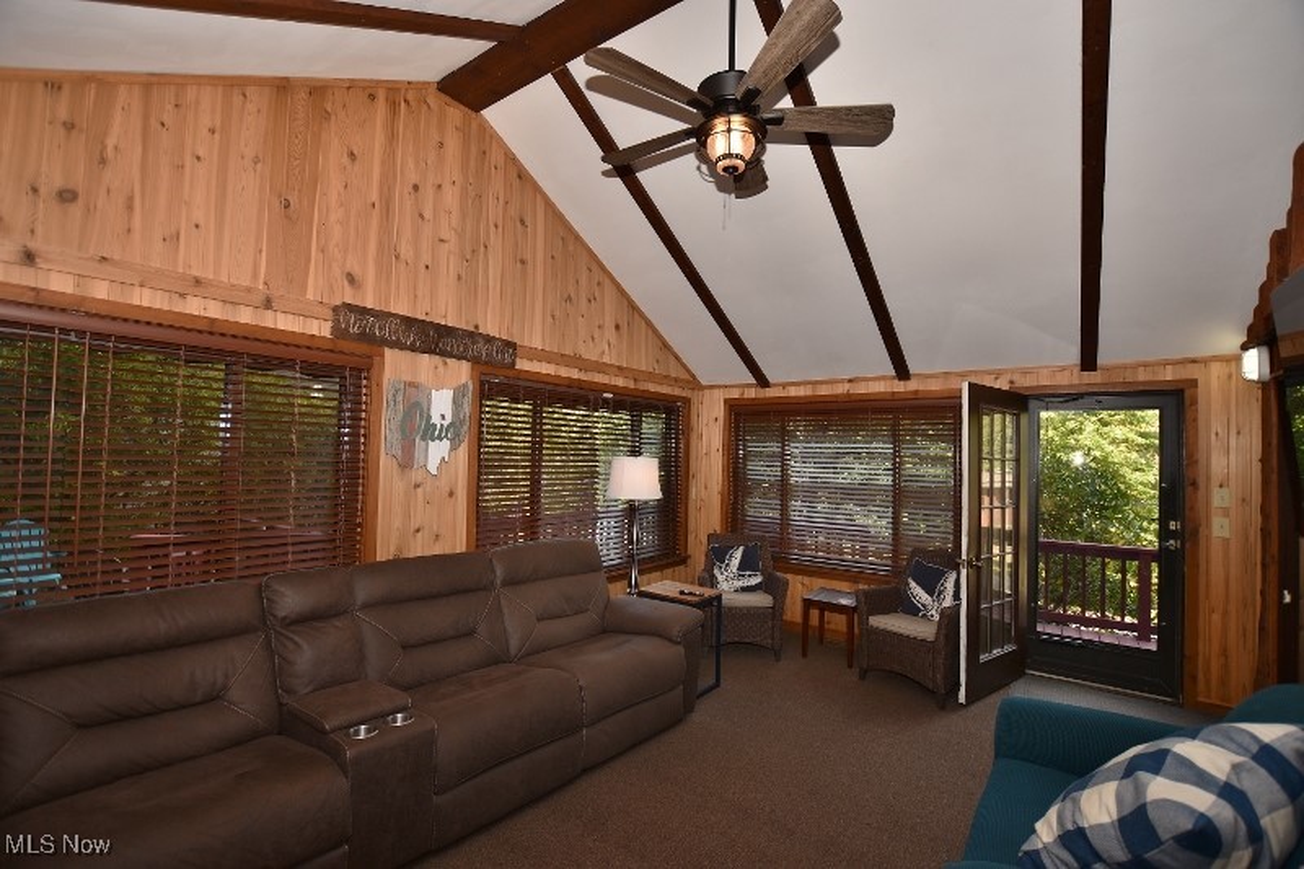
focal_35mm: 15
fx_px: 543
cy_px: 434
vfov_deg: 77.3
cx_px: 652
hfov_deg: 100.4
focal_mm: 10
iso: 100
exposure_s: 1/200
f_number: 3.5
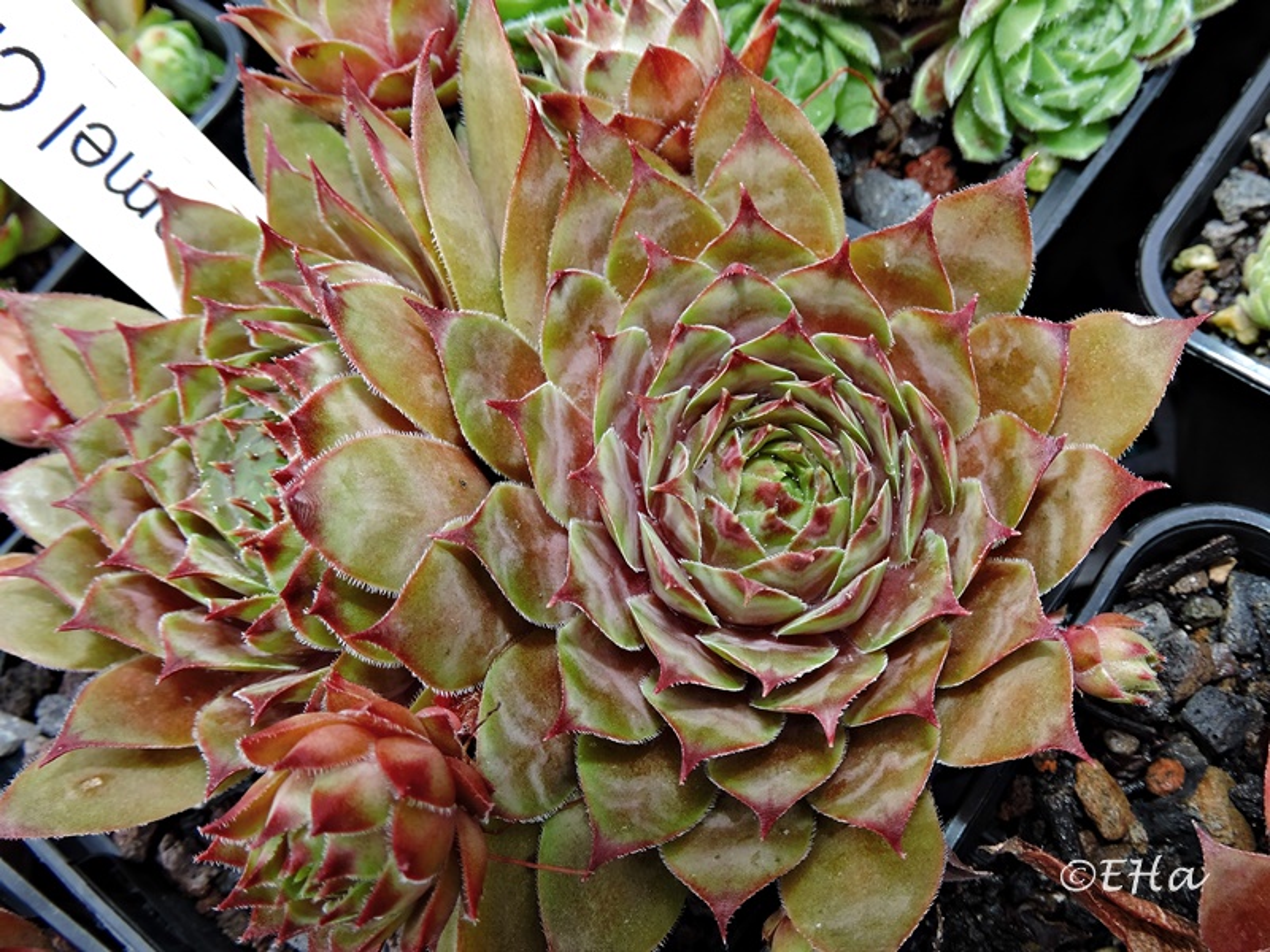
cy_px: 476
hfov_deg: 60.0
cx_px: 635
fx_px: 1101
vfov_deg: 46.8
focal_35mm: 30
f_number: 3.5
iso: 100
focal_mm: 5.4
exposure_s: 1/125
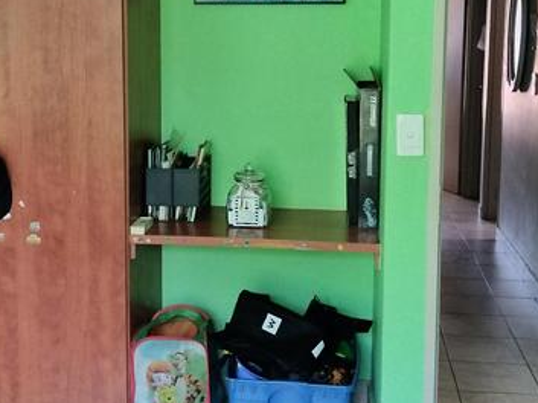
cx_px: 226
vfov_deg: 24.7
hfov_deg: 32.7
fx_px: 916
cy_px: 148
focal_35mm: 59
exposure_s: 1/100
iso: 1692
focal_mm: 4.7
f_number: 1.8
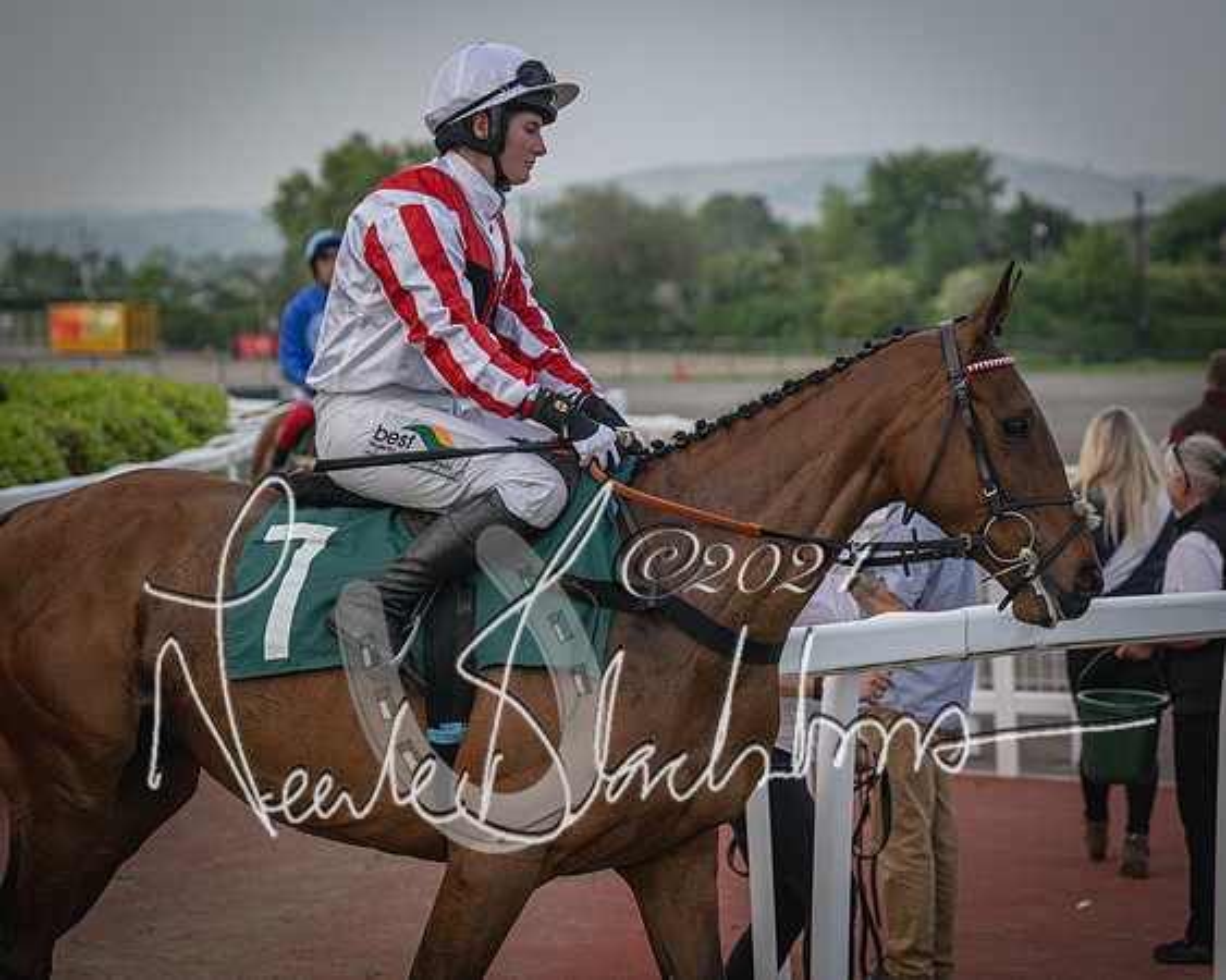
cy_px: 461
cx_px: 817
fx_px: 4945
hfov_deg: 14.1
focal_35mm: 136
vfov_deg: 11.3
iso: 400
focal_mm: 98
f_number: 4
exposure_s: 1/1600
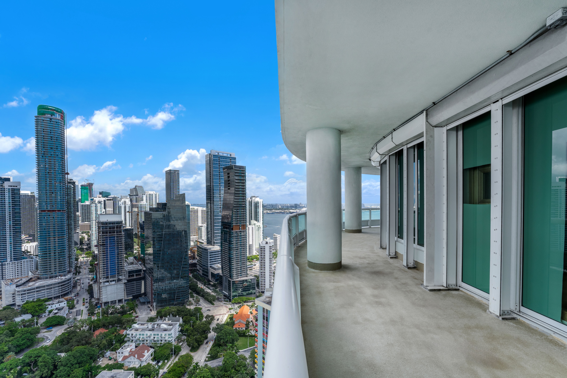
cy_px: 189
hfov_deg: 104.3
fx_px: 220
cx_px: 284
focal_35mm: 14
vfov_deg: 81.2
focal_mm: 14
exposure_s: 1/500
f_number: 10
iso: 320
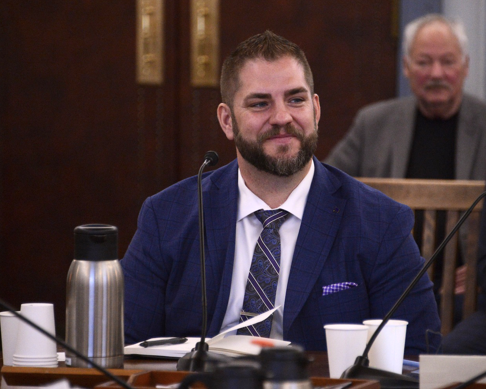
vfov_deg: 4.6
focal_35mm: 339
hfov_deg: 5.7
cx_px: 257
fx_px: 4876
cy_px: 194
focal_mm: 300
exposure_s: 1/160
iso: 5000
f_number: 5.6
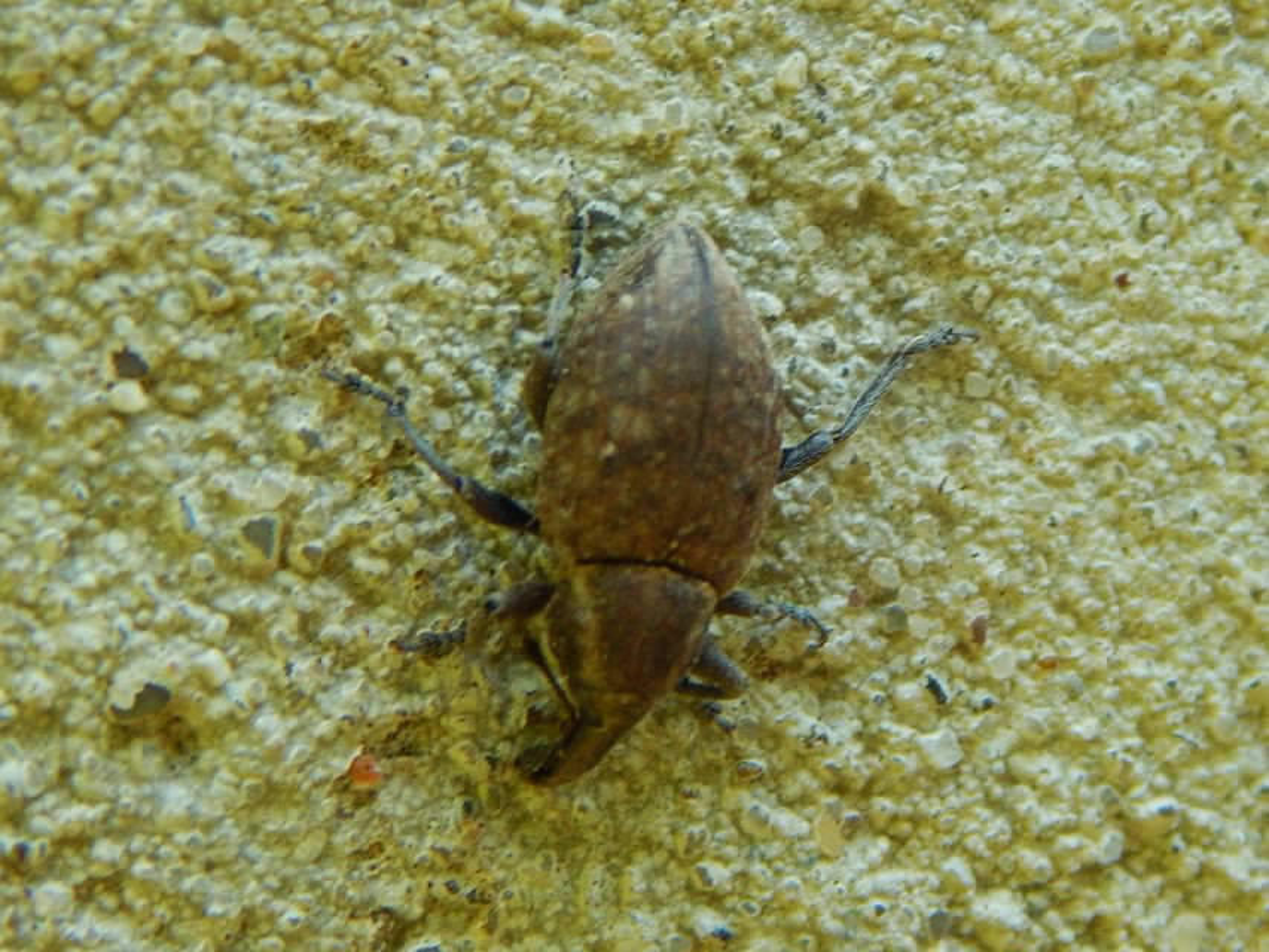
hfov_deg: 21.1
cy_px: 476
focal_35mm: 93
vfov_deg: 15.9
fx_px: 3410
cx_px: 634
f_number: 4.4
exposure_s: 1/30
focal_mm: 16.6
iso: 250
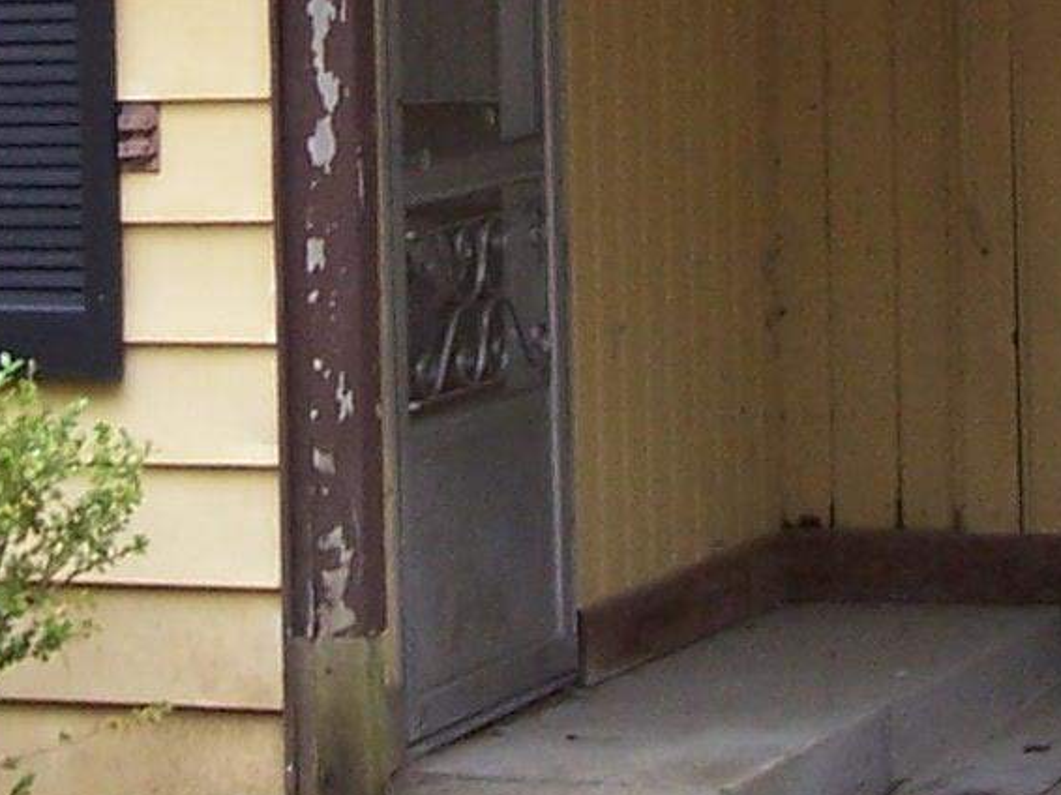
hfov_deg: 11.4
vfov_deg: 8.5
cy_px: -202
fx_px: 5300
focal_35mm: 173
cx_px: 589
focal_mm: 6.3
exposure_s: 1/100
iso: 80
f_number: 2.8
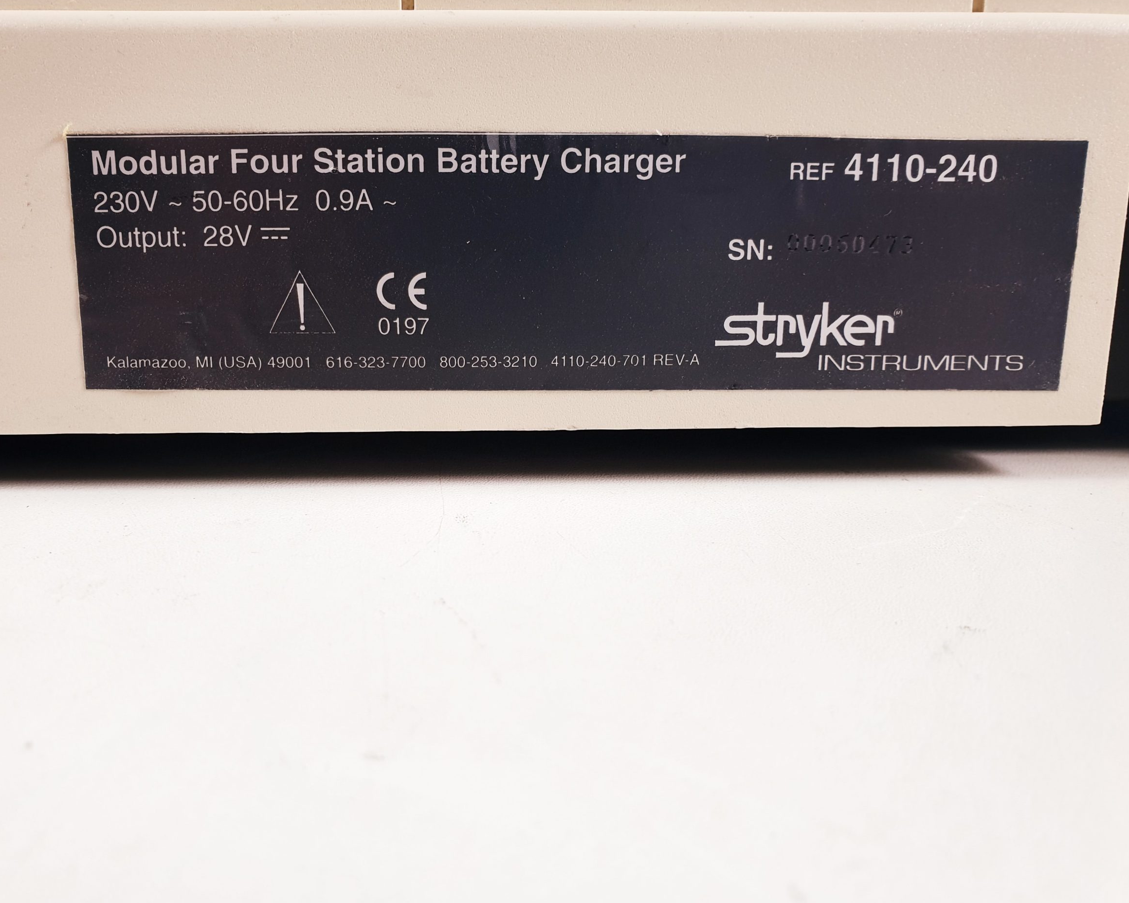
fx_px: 936
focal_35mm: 28
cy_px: 447
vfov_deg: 51.5
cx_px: 512
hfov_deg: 62.1
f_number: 2.4
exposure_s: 1/50
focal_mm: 4.3
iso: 80
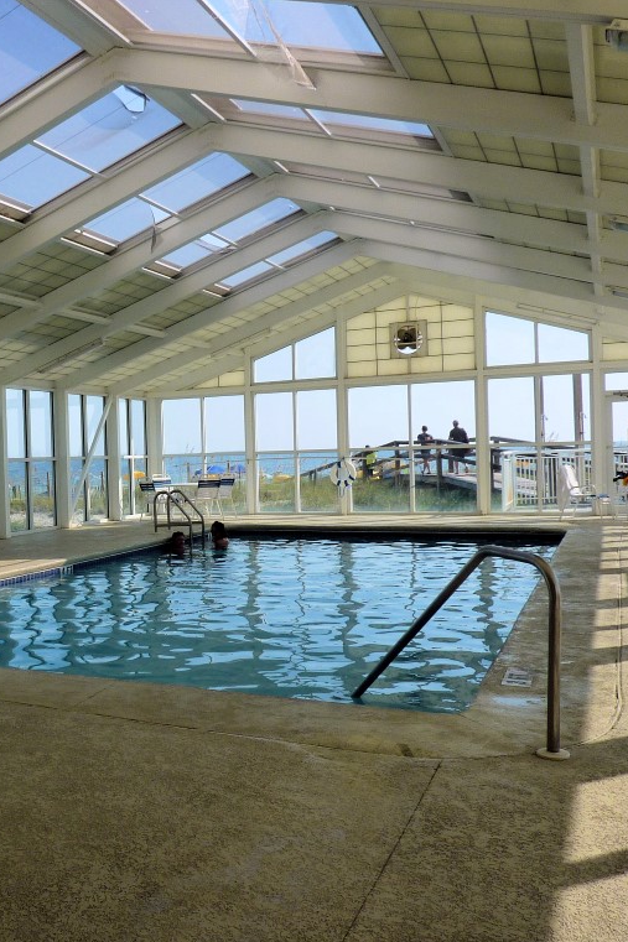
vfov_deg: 54.4
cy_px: 474
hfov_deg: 35.9
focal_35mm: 35
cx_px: 84
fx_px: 916
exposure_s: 1/500
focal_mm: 4.1
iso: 80
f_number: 5
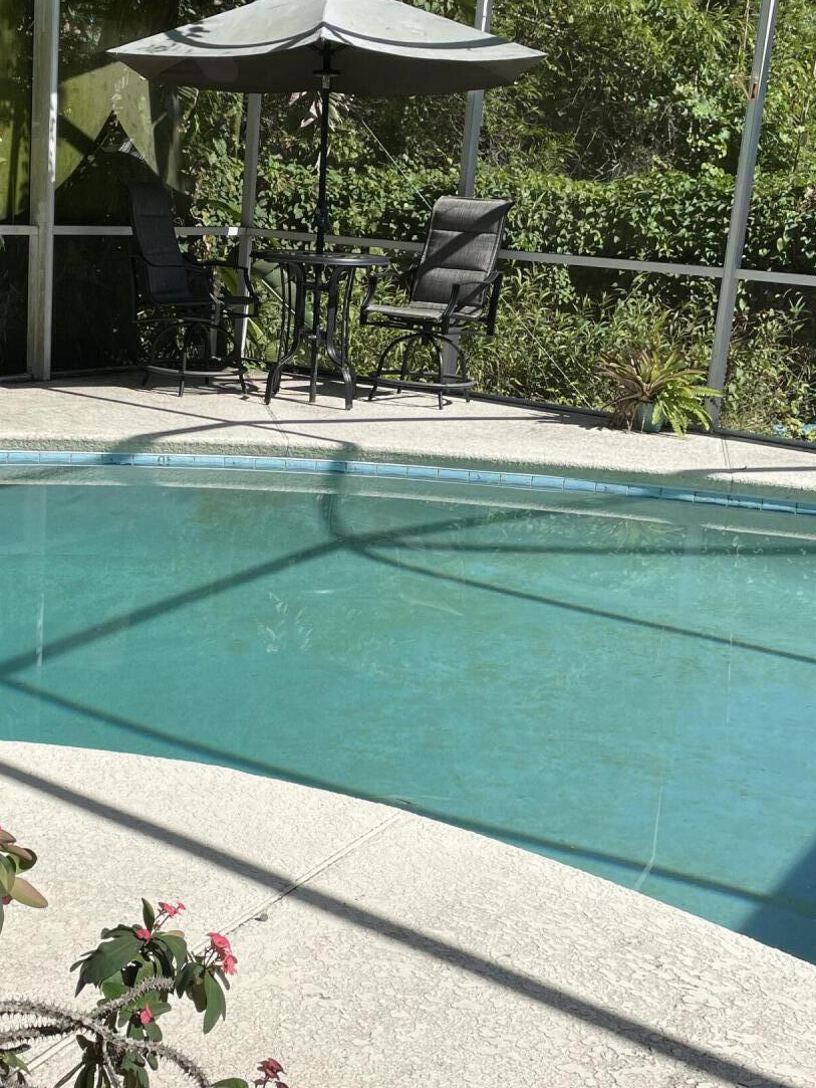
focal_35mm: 48
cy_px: 518
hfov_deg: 29.8
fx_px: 1508
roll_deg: -3.0
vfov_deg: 39.6
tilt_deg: -14.2
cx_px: 215
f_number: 1.6
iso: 32
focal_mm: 4.2
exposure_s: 1/2353
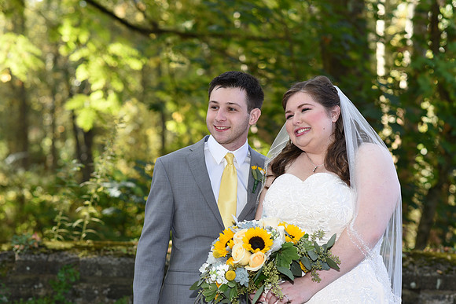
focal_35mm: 85
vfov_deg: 16.1
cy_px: 152
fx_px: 1077
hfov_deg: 23.9
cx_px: 228
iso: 200
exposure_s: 1/200
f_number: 3.5
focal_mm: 85
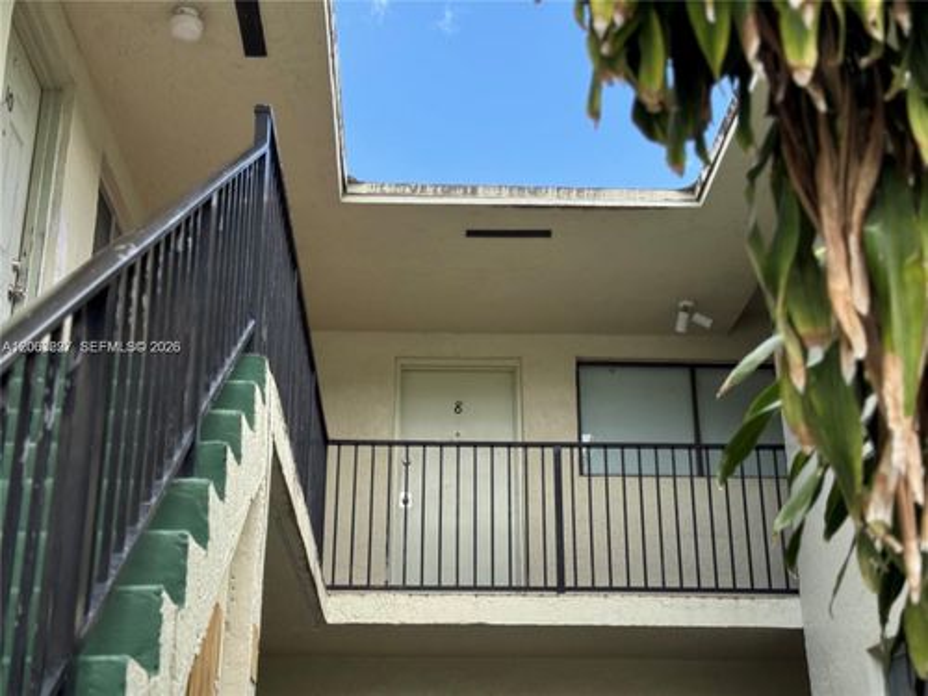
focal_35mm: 48
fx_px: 1287
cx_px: 464
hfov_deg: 39.7
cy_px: 348
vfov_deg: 30.3
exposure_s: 1/1818
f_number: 1.78
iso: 64
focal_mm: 6.76
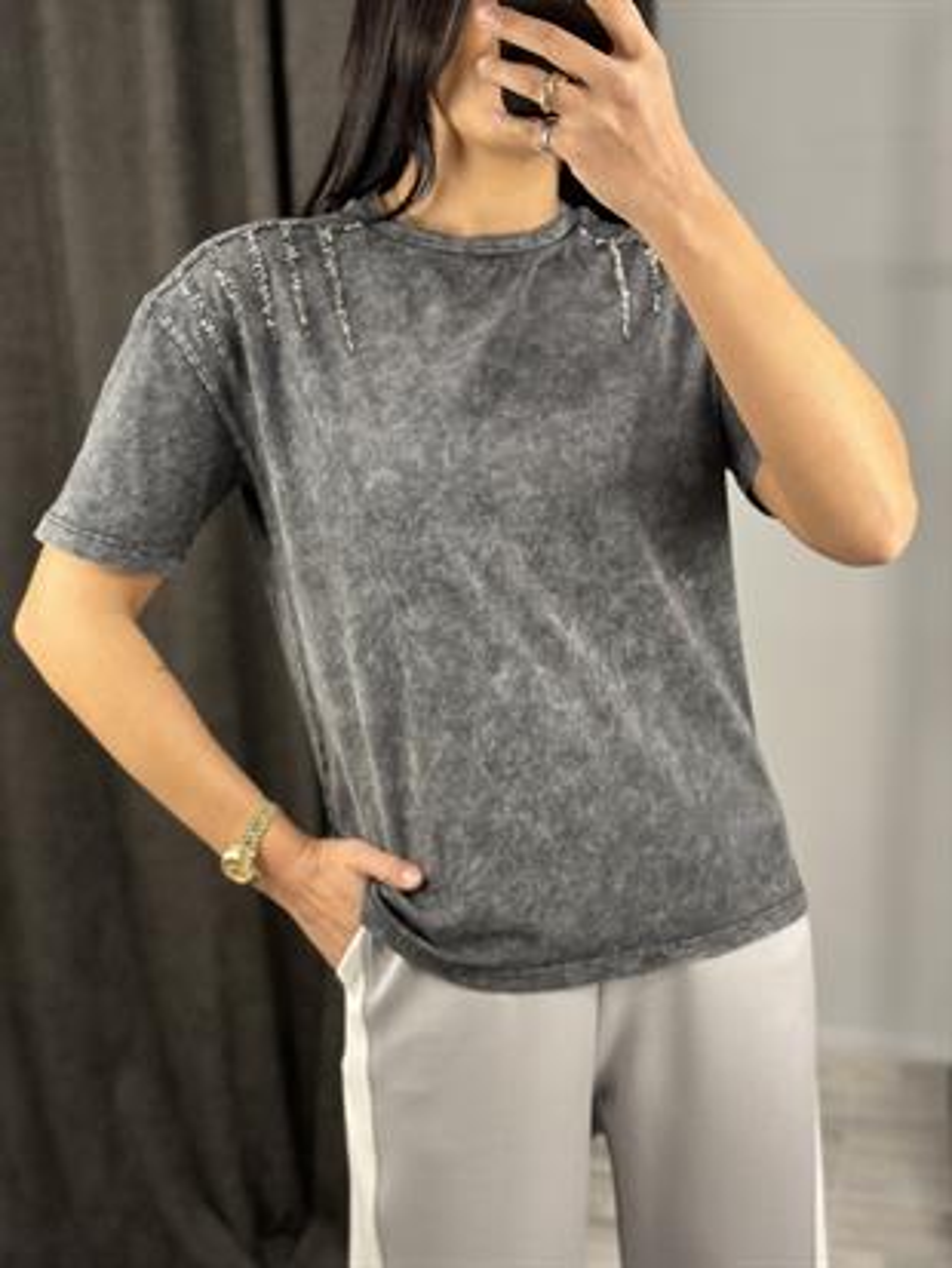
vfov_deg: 39.6
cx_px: 476
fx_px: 1759
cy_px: 634
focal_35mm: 48
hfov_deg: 30.3
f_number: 1.78
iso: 80
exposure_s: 1/50
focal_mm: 6.86
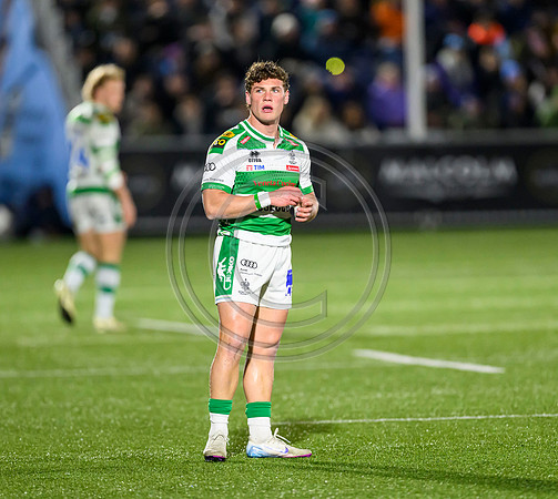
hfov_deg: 3.3
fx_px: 9648
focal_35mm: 558
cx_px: 285
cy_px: 239
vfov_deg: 3.0
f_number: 3.2
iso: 5000
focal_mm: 400
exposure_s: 1/1600
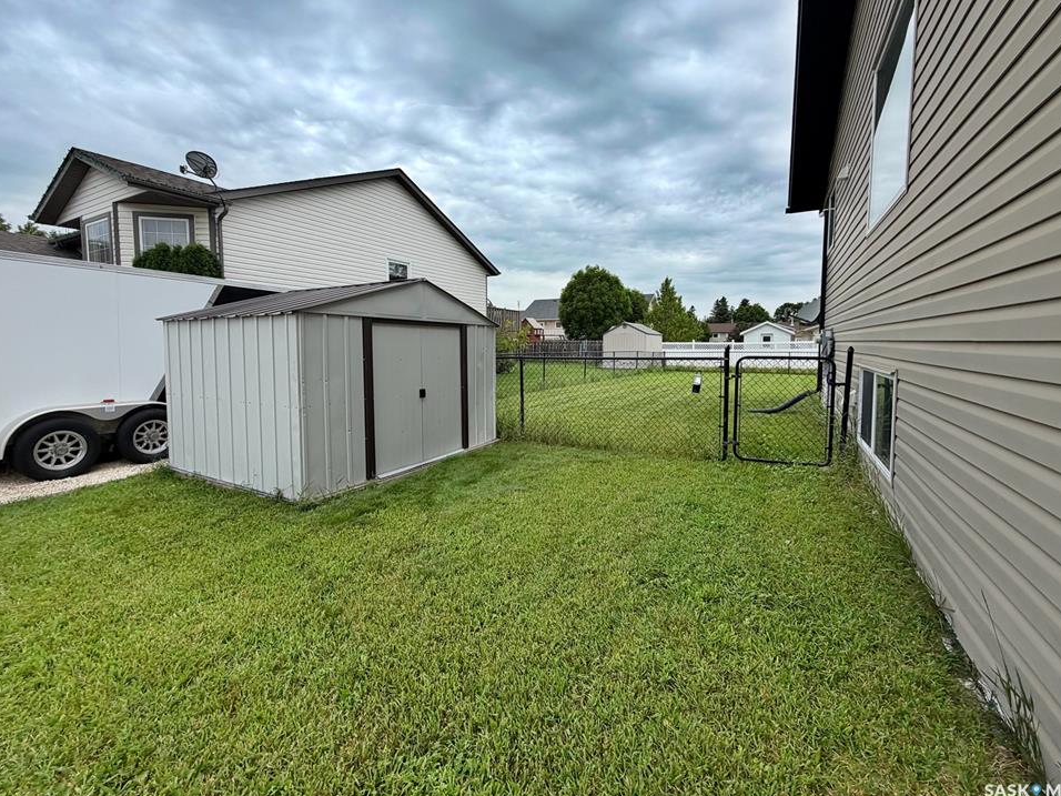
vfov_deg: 81.7
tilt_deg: -4.1
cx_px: 526
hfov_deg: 98.2
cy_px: 373
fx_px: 460
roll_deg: -0.2
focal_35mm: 15
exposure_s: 1/549
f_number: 2.2
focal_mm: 2.22
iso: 40
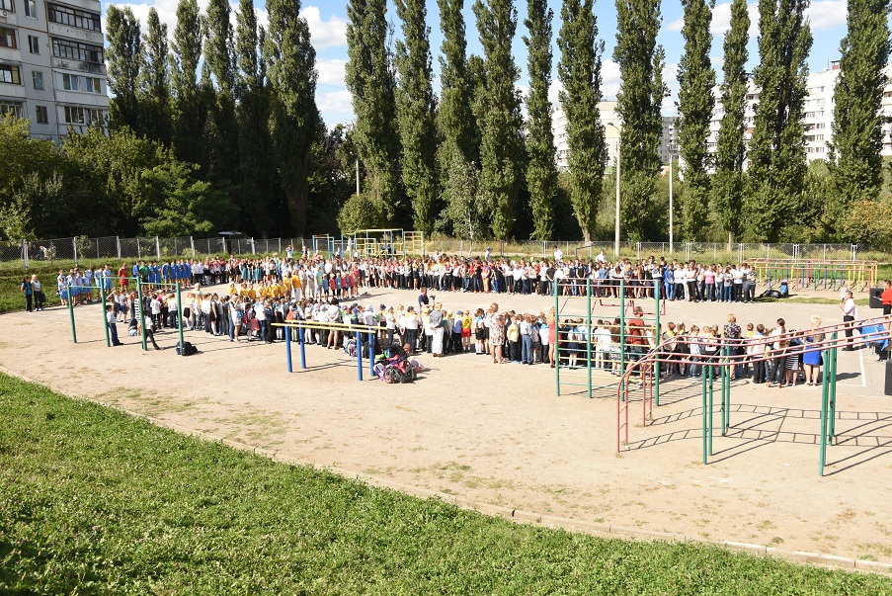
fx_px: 793
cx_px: 446
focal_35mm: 32
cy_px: 298
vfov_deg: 41.2
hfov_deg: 58.7
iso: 320
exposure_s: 1/320
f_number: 9
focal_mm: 32
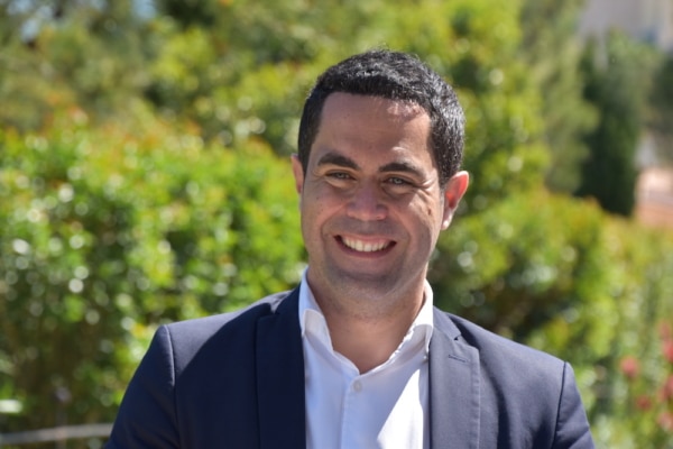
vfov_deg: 7.3
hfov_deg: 11.0
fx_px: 3505
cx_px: 336
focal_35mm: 188
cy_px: 224
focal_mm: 125
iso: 140
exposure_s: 1/250
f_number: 8
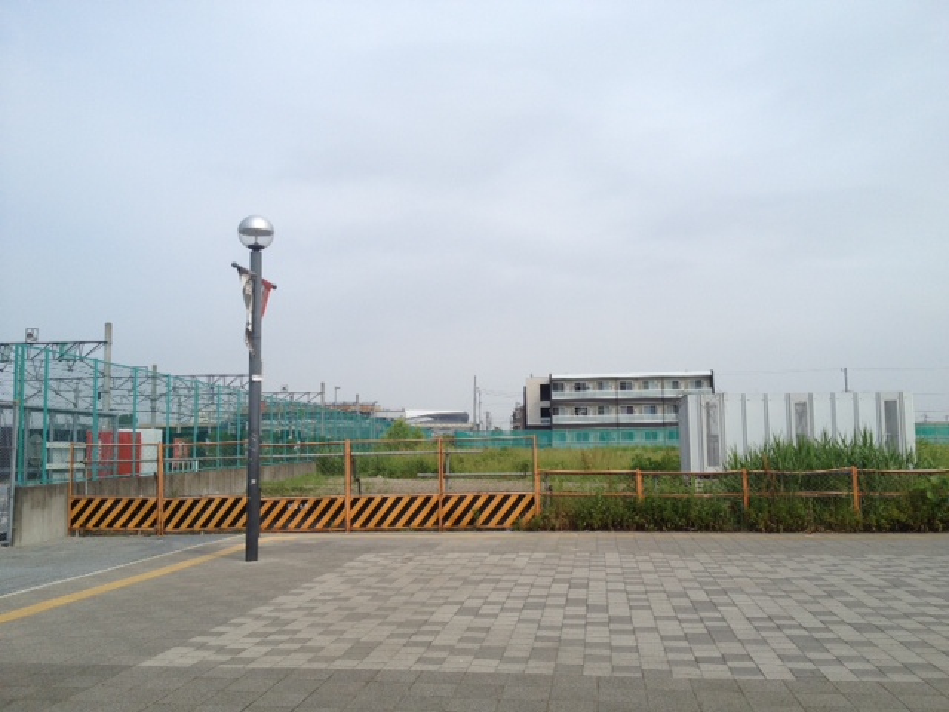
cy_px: 356
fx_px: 960
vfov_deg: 40.7
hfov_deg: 52.6
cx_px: 474
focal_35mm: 35
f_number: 2.4
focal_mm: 4.28
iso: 64
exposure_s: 1/2045
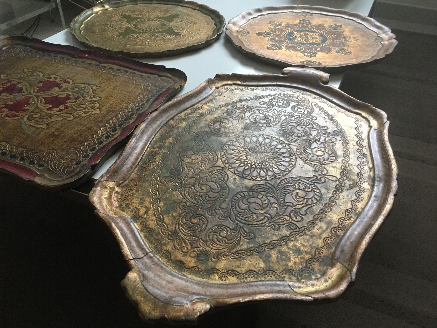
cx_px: 218
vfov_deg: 48.2
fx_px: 366
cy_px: 164
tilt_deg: -38.8
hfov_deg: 61.7
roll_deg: -2.2
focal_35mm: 29
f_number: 2.2
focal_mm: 4.15
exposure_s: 1/10
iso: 100
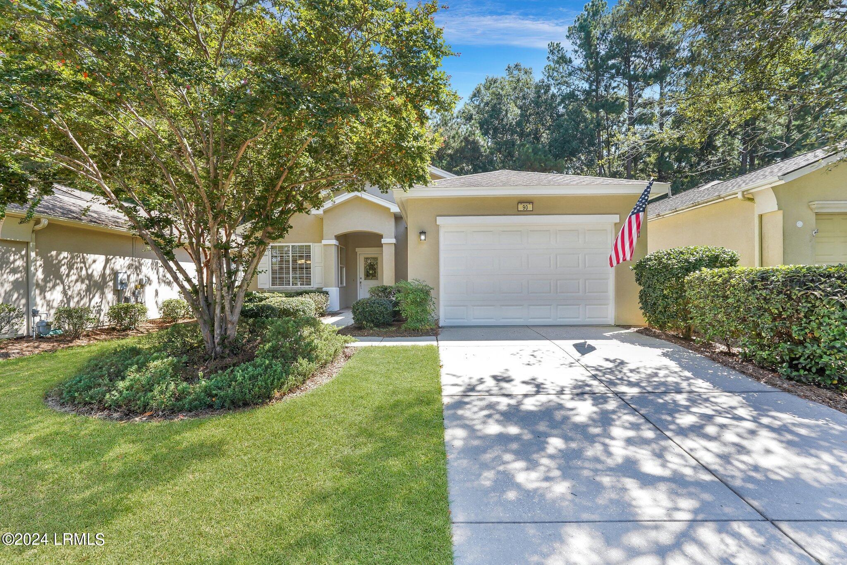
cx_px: 424
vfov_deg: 73.7
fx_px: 376
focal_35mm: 16
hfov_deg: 96.7
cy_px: 282
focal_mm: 16
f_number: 9
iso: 320
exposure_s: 1/100
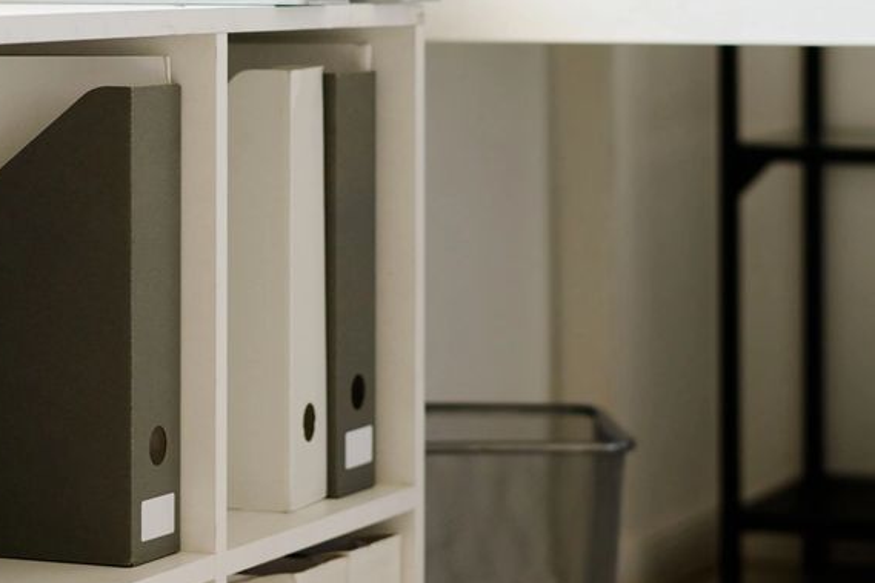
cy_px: 249
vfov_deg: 9.0
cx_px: 72
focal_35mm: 153
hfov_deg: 13.3
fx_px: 3717
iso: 800
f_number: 3.2
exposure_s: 1/200
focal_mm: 58
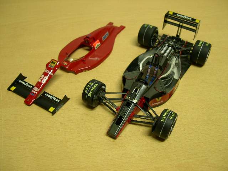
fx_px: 250
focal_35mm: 38
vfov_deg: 37.7
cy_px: 86
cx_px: 114
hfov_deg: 49.0
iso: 100
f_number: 2.8
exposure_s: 1/5.1
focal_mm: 8
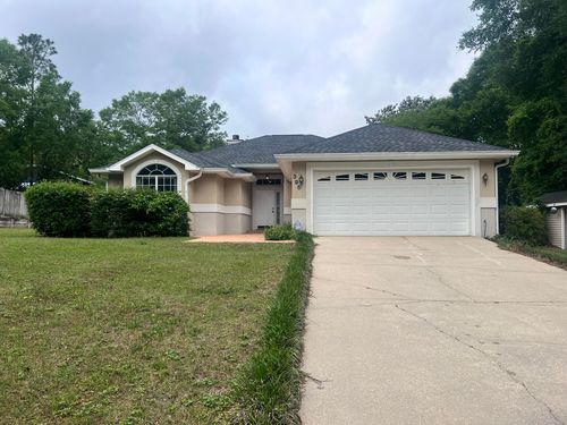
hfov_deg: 67.3
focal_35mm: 26
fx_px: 426
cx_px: 284
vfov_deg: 53.1
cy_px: 212
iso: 50
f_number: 1.5
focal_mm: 5.7
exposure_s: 1/6579
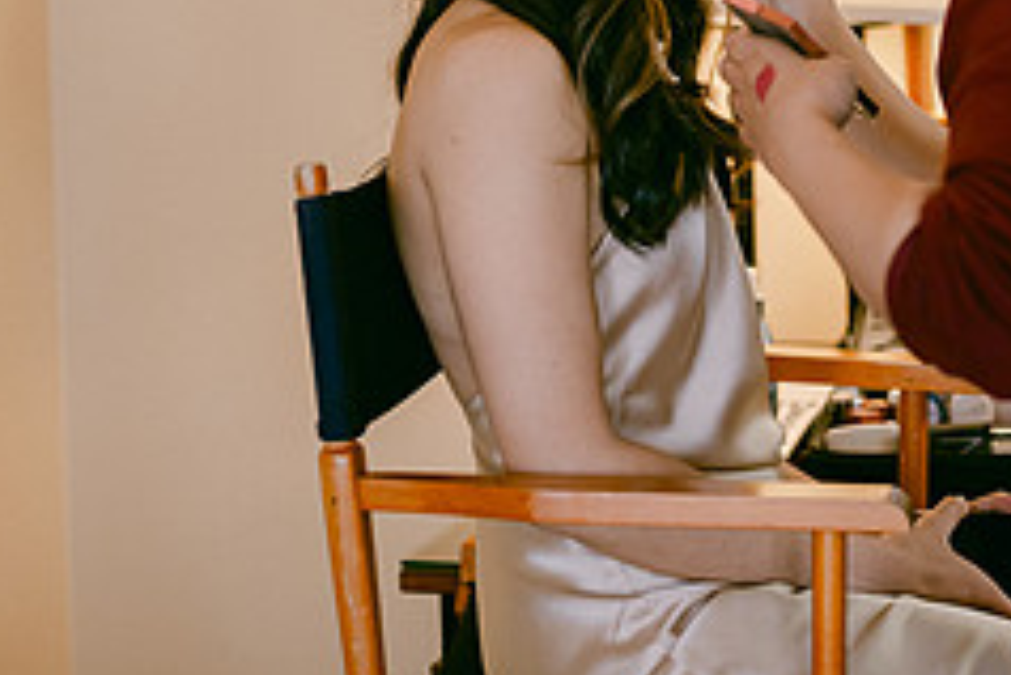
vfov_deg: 11.1
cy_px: -79
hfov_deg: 16.7
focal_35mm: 122
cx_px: 731
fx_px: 3428
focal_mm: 50
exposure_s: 1/400
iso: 400
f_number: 1.8
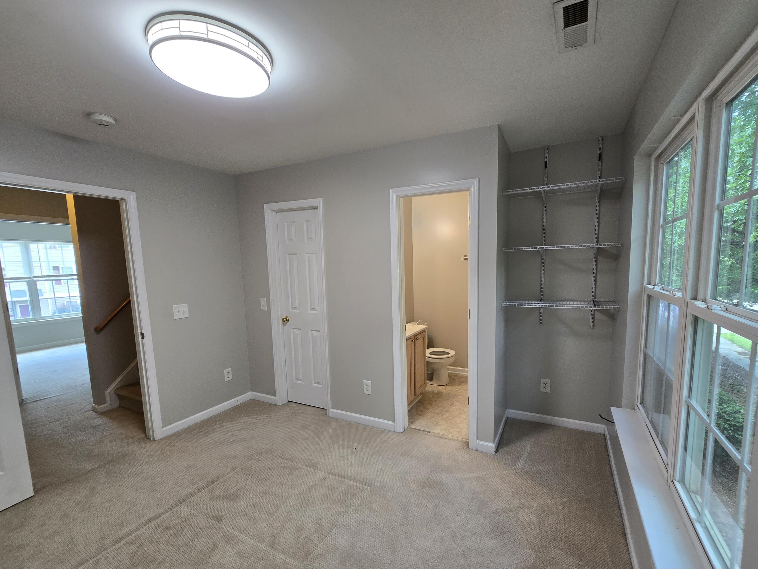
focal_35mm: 14
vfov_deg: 85.6
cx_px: 408
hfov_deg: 101.9
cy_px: 299
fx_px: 307
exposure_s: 1/60
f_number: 2.2
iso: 100
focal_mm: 2.2
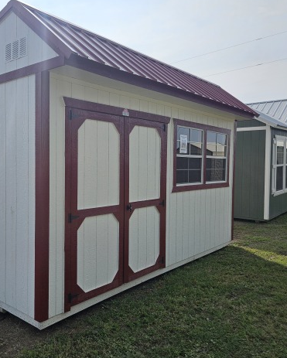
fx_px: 329
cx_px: 85
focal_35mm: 31
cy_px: 177
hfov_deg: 46.1
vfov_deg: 57.1
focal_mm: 5.4
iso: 25
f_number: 1.8
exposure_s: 1/3381
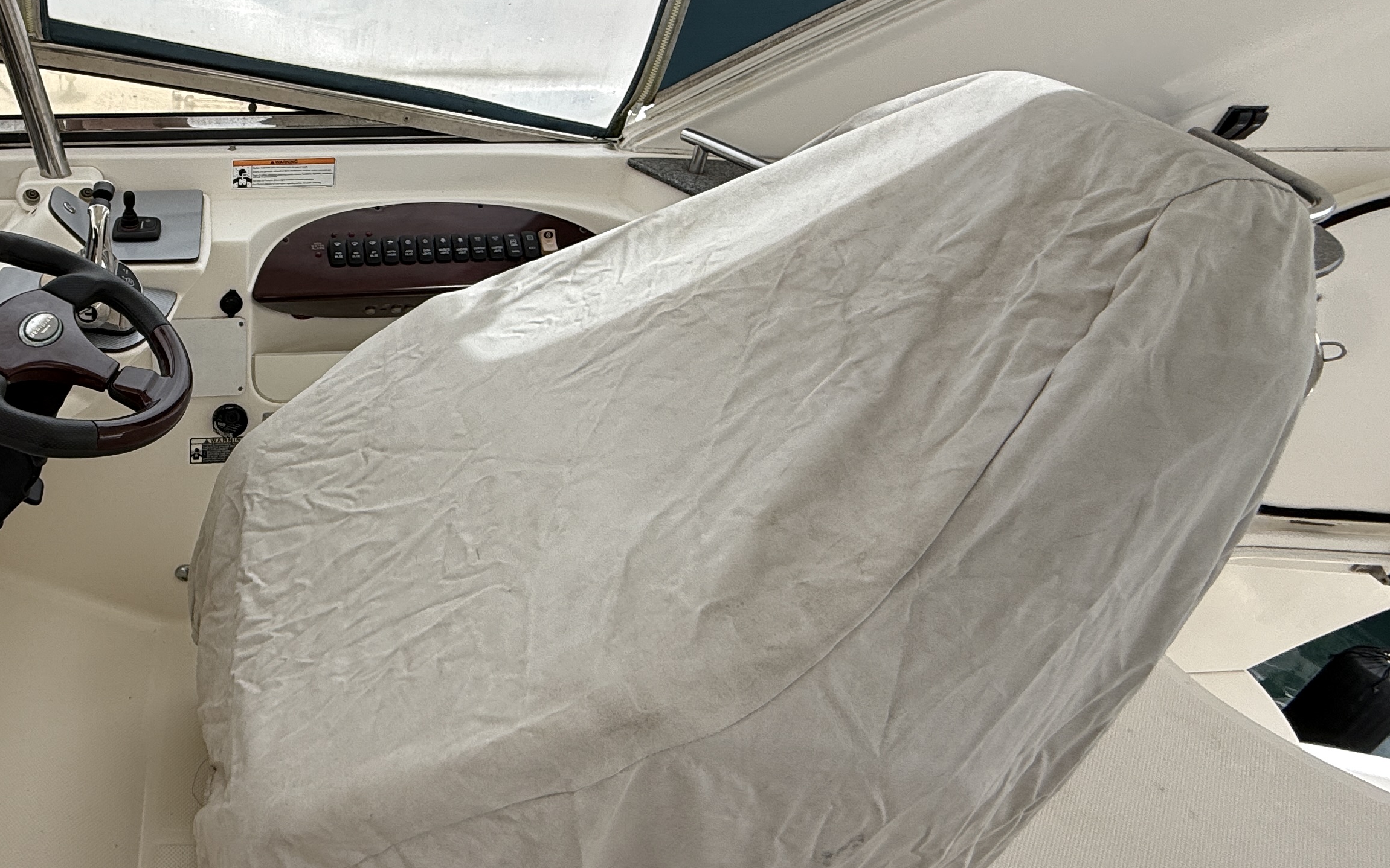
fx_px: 985
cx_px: 212
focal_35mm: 26
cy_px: 375
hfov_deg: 62.3
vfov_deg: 47.5
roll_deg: -0.2
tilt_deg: -30.9
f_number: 2.2
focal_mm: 2.22
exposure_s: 1/1368
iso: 50
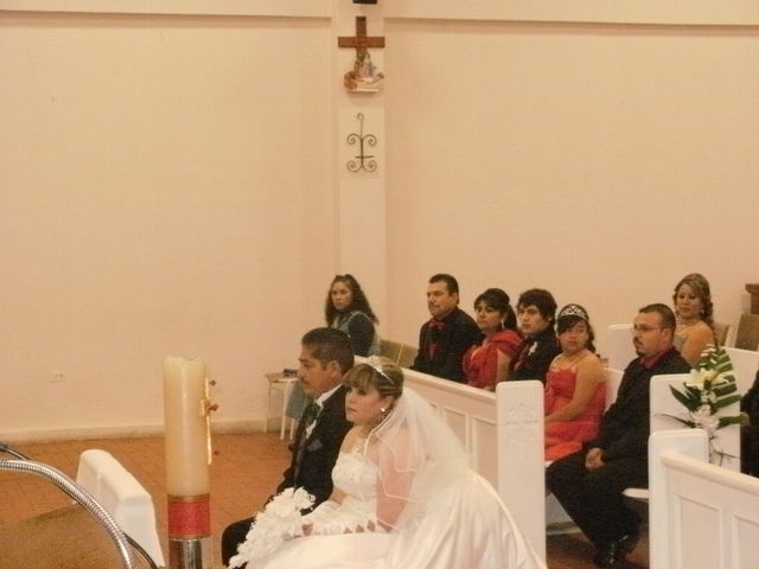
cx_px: 380
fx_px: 1776
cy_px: 284
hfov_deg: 24.1
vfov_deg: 18.2
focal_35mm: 81
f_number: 4.8
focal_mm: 14.2
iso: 800
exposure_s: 1/50
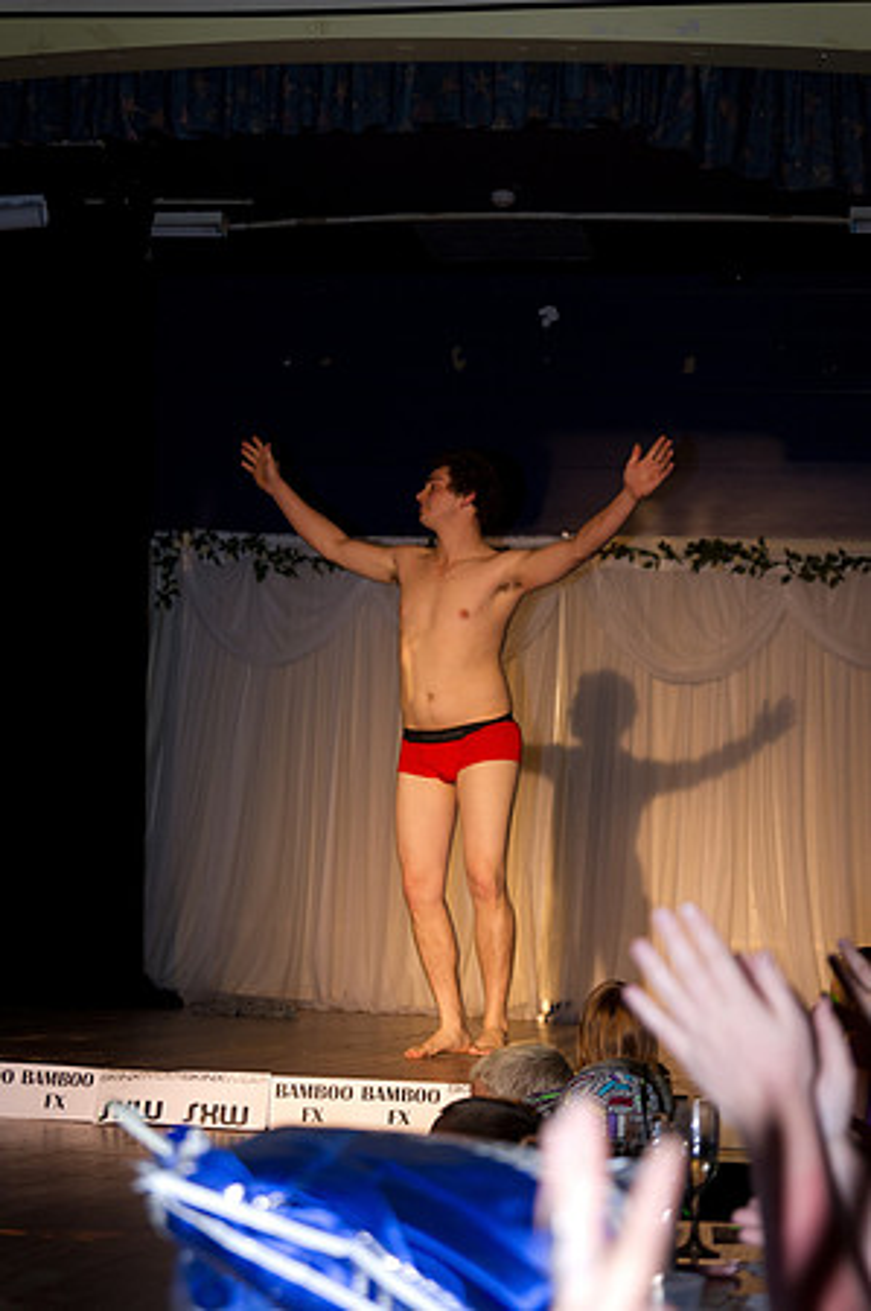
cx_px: 436
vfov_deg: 27.0
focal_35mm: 75
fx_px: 2728
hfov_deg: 18.1
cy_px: 656
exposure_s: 1/160
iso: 500
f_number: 2.8
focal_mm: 50
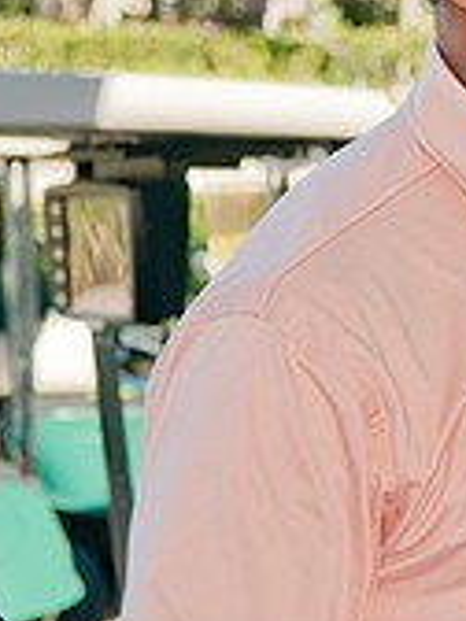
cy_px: 231
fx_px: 4900
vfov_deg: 7.3
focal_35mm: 273
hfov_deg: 5.3
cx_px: 999
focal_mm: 55
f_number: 5.6
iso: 200
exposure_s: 1/125
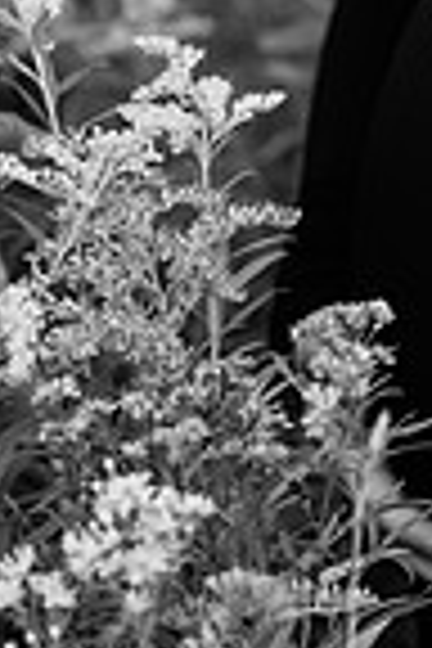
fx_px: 4788
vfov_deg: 7.7
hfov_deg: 5.2
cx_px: 479
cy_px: 54
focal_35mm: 266
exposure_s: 1/640
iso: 200
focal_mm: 85
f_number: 2.8
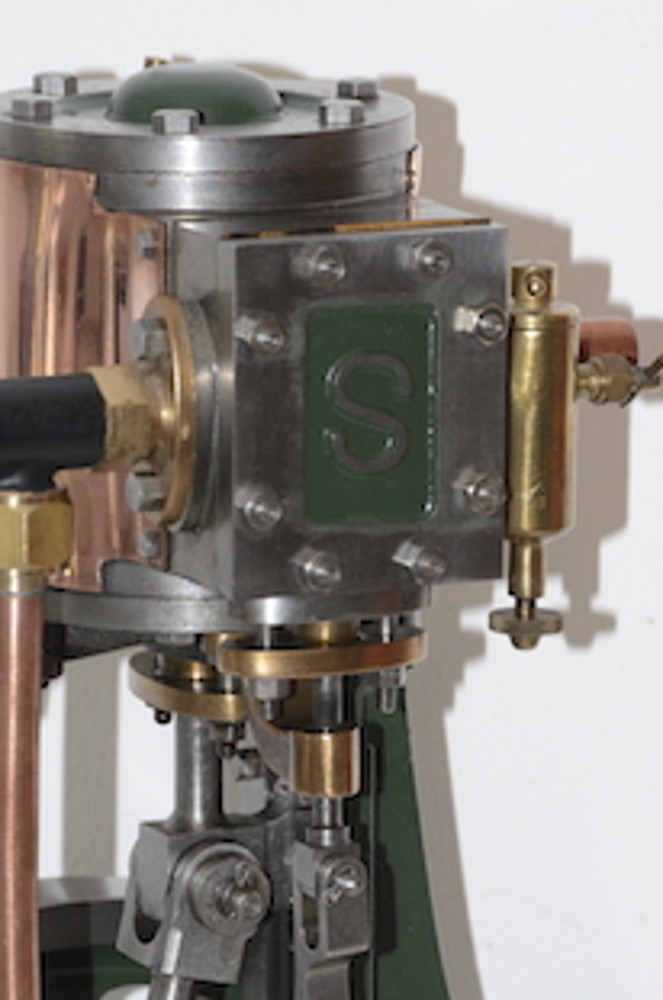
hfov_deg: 3.5
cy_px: 637
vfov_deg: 5.3
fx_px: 10904
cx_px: 261
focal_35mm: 393
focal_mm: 200
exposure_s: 1/60
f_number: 13
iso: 800
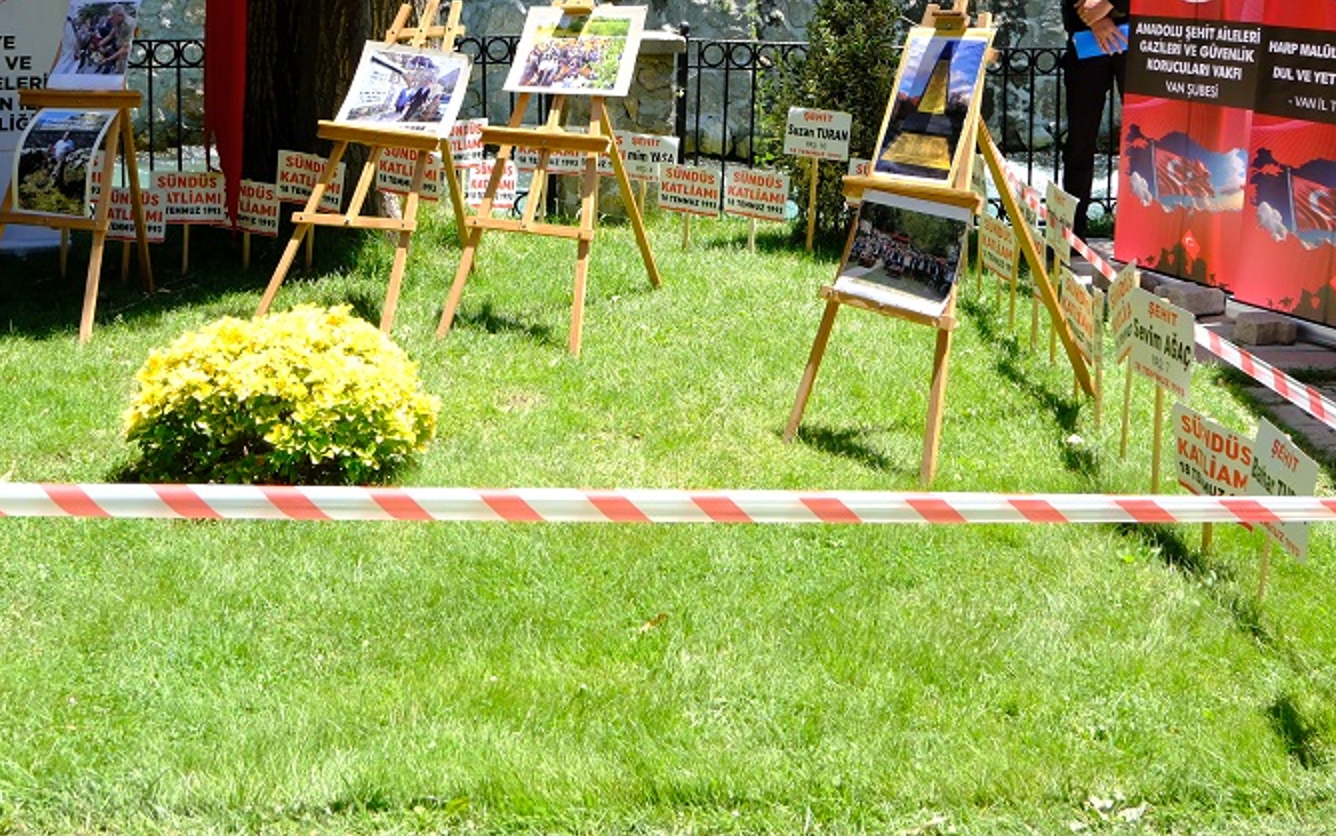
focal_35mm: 50
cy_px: 38
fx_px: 1821
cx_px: 632
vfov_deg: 24.9
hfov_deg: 40.3
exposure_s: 1/1000
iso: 640
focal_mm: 16
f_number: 4.5
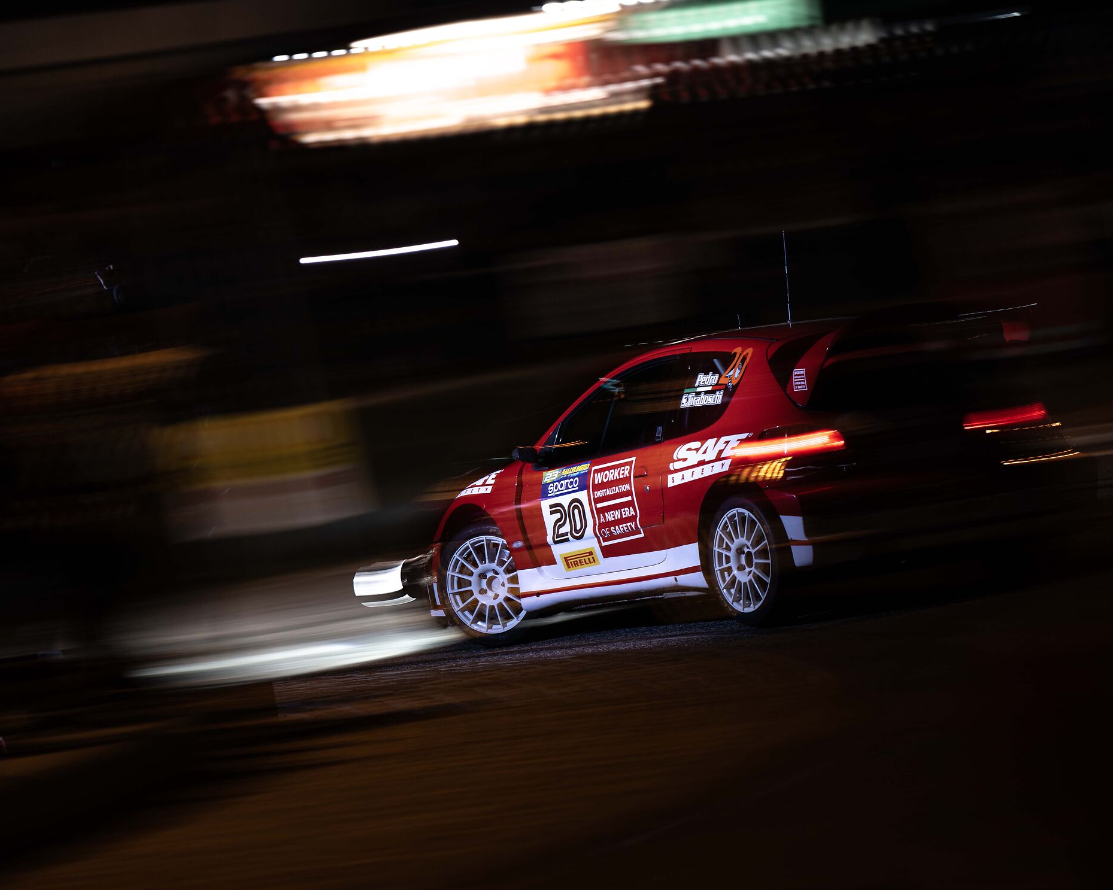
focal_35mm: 212
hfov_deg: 9.1
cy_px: 476
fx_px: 6983
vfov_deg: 7.3
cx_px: 521
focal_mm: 175
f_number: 2.8
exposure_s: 1/10
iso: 100
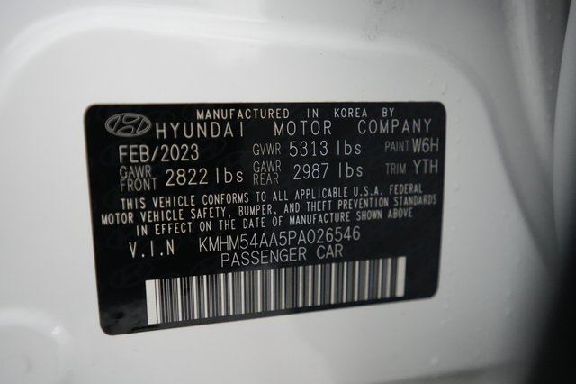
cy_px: 192
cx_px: 288
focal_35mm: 28
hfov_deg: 65.5
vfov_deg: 46.4
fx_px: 448
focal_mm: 28
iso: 10000
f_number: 2.8
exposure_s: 1/160
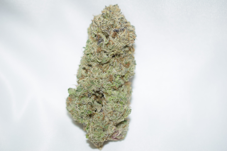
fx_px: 378
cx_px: 114
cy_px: 76
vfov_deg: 22.6
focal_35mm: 60
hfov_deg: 33.4
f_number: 3.2
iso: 100
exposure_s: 1/60
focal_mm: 40
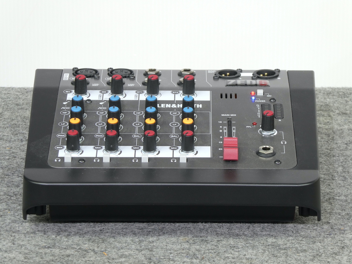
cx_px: 176
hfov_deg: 11.5
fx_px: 1749
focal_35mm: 172
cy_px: 132
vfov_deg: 8.6
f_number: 5.6
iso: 100
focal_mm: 30.9
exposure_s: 1/1.3
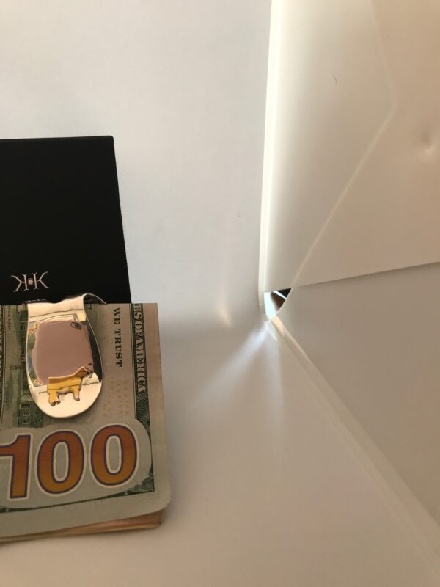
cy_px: 294
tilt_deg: -25.7
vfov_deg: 63.4
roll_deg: -0.9
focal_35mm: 28
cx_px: 220
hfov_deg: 49.7
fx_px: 475
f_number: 1.8
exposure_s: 1/30
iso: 64
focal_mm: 3.99
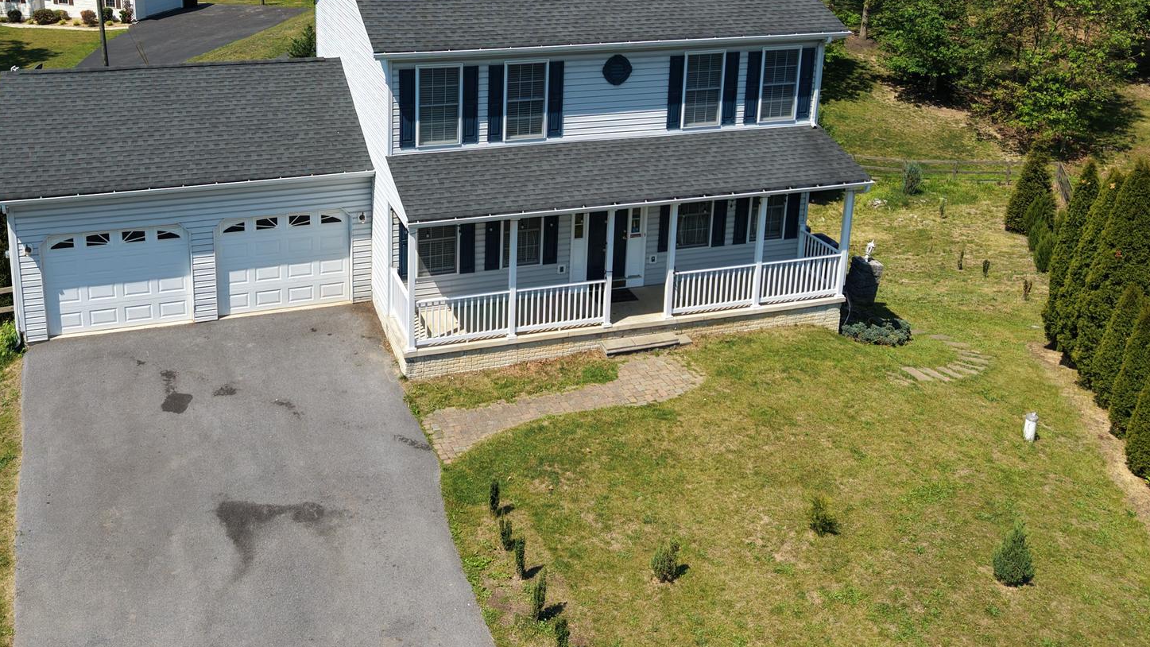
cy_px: 116
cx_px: 479
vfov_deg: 31.1
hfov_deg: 53.7
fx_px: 1128
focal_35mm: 37
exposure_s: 1/4000
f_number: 1.8
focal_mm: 8.67
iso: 150
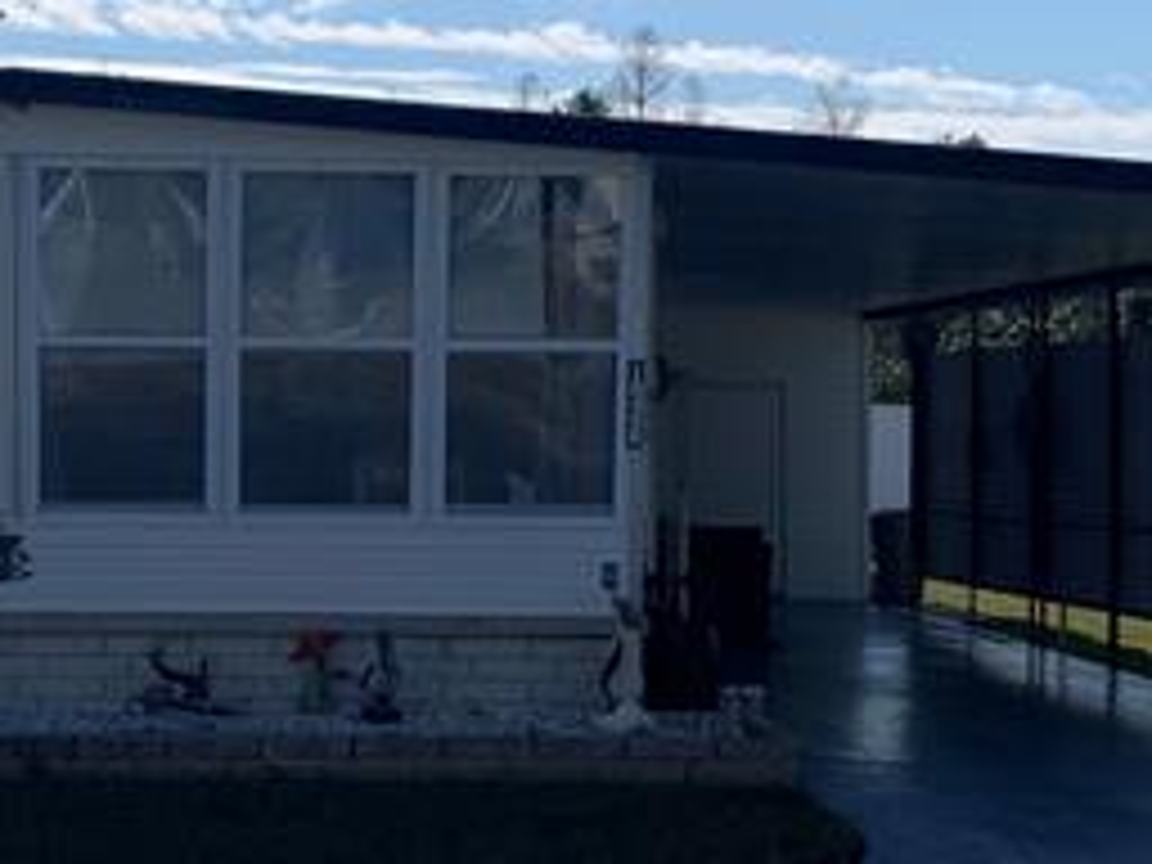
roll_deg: -0.7
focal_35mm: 78
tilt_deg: +1.7
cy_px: 432
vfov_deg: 18.9
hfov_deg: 24.7
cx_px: 288
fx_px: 2596
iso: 25
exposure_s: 1/5714
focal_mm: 4.25
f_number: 1.8
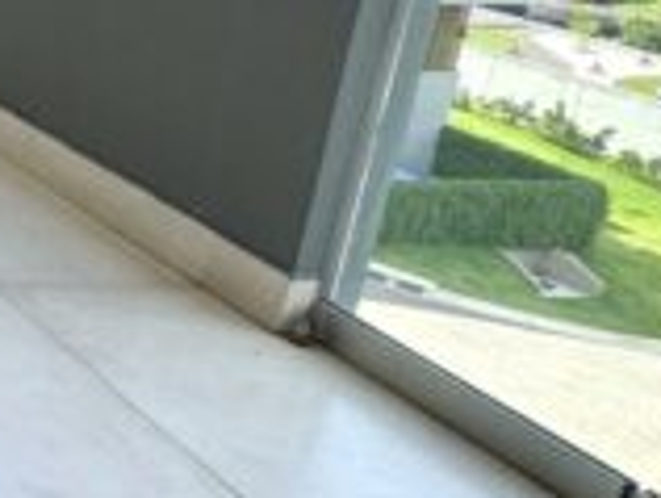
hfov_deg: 17.0
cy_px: 63
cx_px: -782
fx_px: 1300
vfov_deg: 21.3
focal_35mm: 68
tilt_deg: -17.0
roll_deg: -0.1
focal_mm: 2.22
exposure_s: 1/804
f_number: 2.2
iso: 40
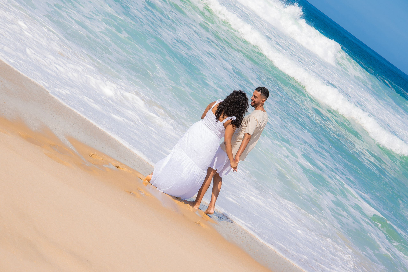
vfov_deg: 16.3
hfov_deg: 24.2
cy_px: 136
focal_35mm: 84
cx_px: 204
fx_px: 952
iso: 160
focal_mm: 56
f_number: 7.1
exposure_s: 1/640
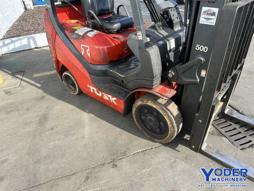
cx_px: 127
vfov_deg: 56.8
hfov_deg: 71.6
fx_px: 176
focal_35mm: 24
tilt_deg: -27.9
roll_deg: +4.1
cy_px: 96
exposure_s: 1/1050
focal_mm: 6.86
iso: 80
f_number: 1.78
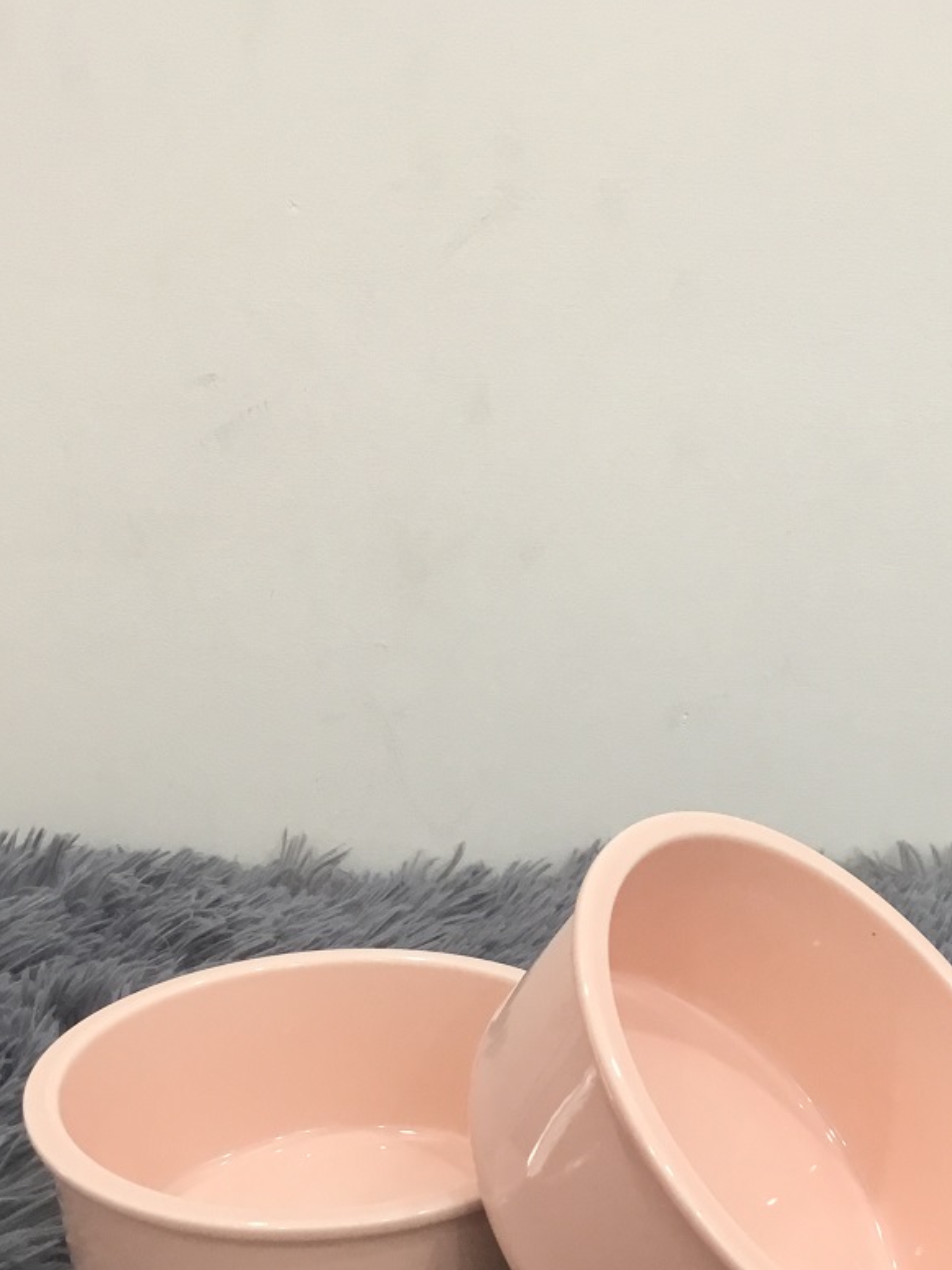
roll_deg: -0.5
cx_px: 629
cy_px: 864
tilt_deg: -18.7
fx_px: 1761
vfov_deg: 39.1
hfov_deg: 30.1
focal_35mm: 48
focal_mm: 3.3
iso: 64
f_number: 2.4
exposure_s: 1/33
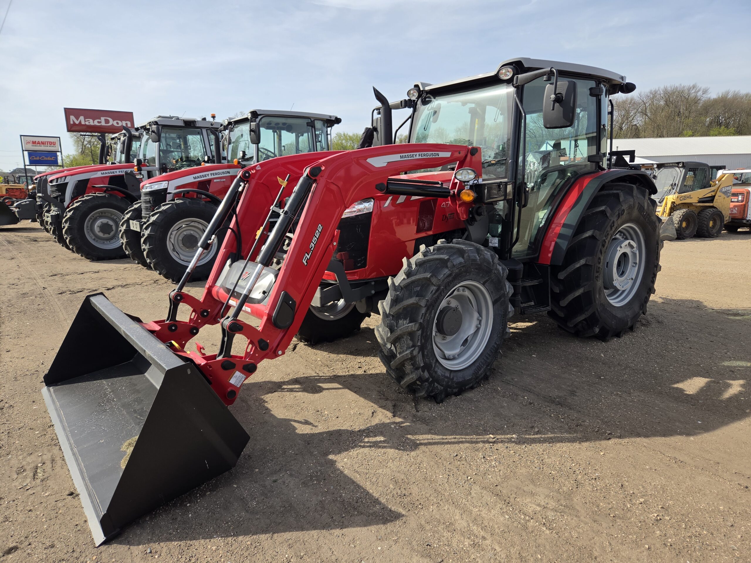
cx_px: 376
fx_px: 499
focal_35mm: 23
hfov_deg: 73.9
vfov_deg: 58.9
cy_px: 282
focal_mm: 5.4
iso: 80
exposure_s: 1/2945
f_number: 1.8
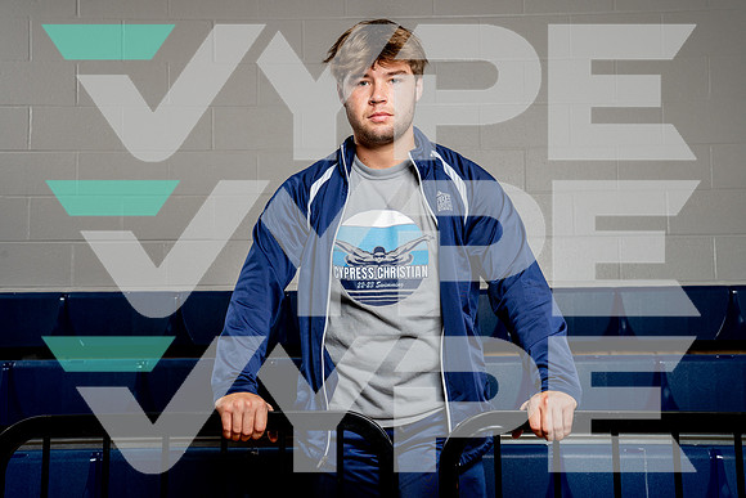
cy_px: 249
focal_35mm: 54
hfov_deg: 36.9
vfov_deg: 25.1
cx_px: 373
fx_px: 1119
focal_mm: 54
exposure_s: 1/250
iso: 320
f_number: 8
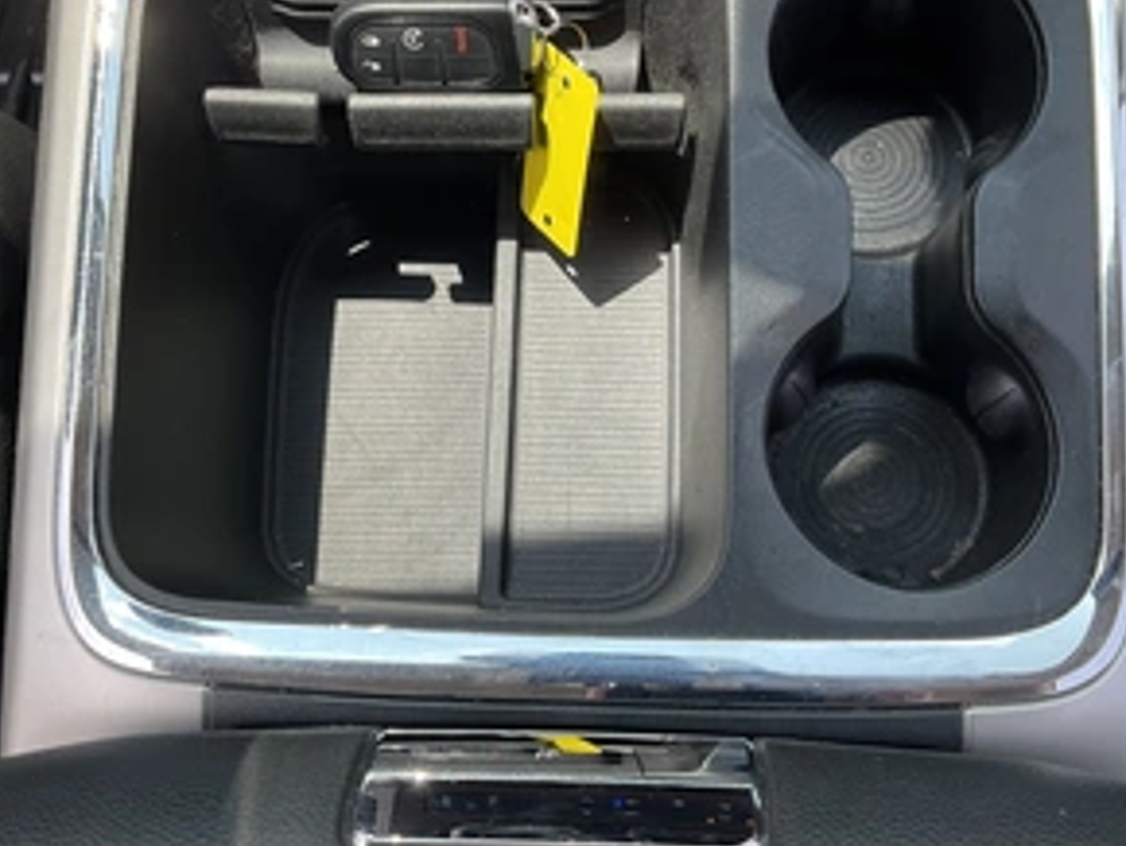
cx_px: 579
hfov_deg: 46.8
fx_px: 1302
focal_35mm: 40
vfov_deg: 35.8
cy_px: 318
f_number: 1.8
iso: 25
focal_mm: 3
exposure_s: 1/358
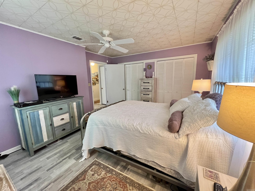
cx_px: 128
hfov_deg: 106.2
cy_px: 96
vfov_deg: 89.9
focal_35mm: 13
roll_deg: +1.1
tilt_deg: -9.1
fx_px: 96
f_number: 1.8
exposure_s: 1/60
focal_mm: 1.57
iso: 640
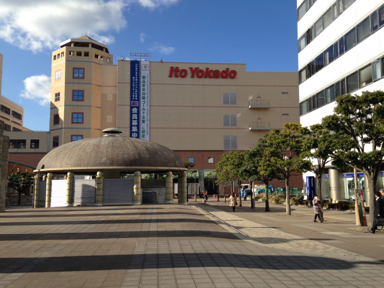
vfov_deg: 42.9
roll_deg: +0.5
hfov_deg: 55.4
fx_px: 366
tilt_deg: +5.0
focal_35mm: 33
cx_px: 192
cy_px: 144
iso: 50
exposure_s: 1/1205
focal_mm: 4.12
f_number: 2.4
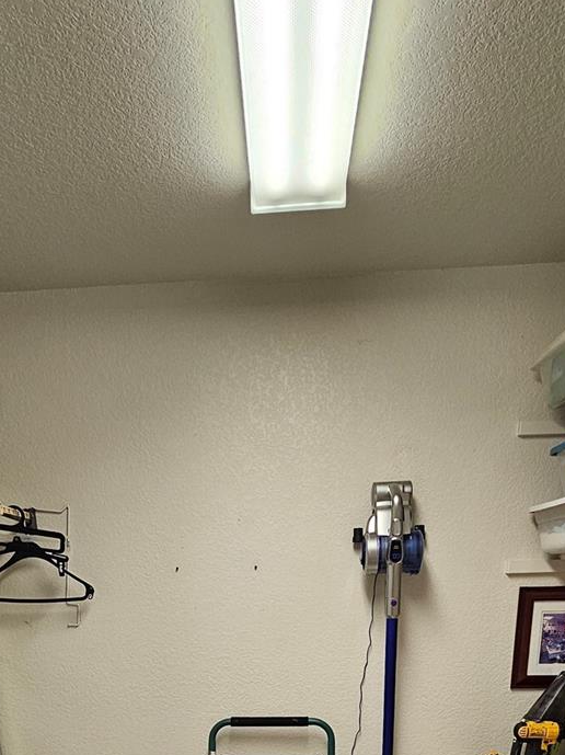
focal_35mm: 29
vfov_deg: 48.8
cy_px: 779
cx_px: 245
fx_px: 632
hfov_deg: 48.1
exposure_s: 1/60
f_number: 2.2
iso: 125
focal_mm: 2.2
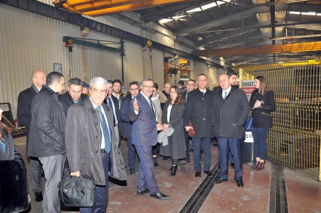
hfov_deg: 62.0
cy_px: 106
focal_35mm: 30
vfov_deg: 43.5
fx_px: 267
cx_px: 160
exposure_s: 1/100
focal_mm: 20
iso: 800
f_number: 5
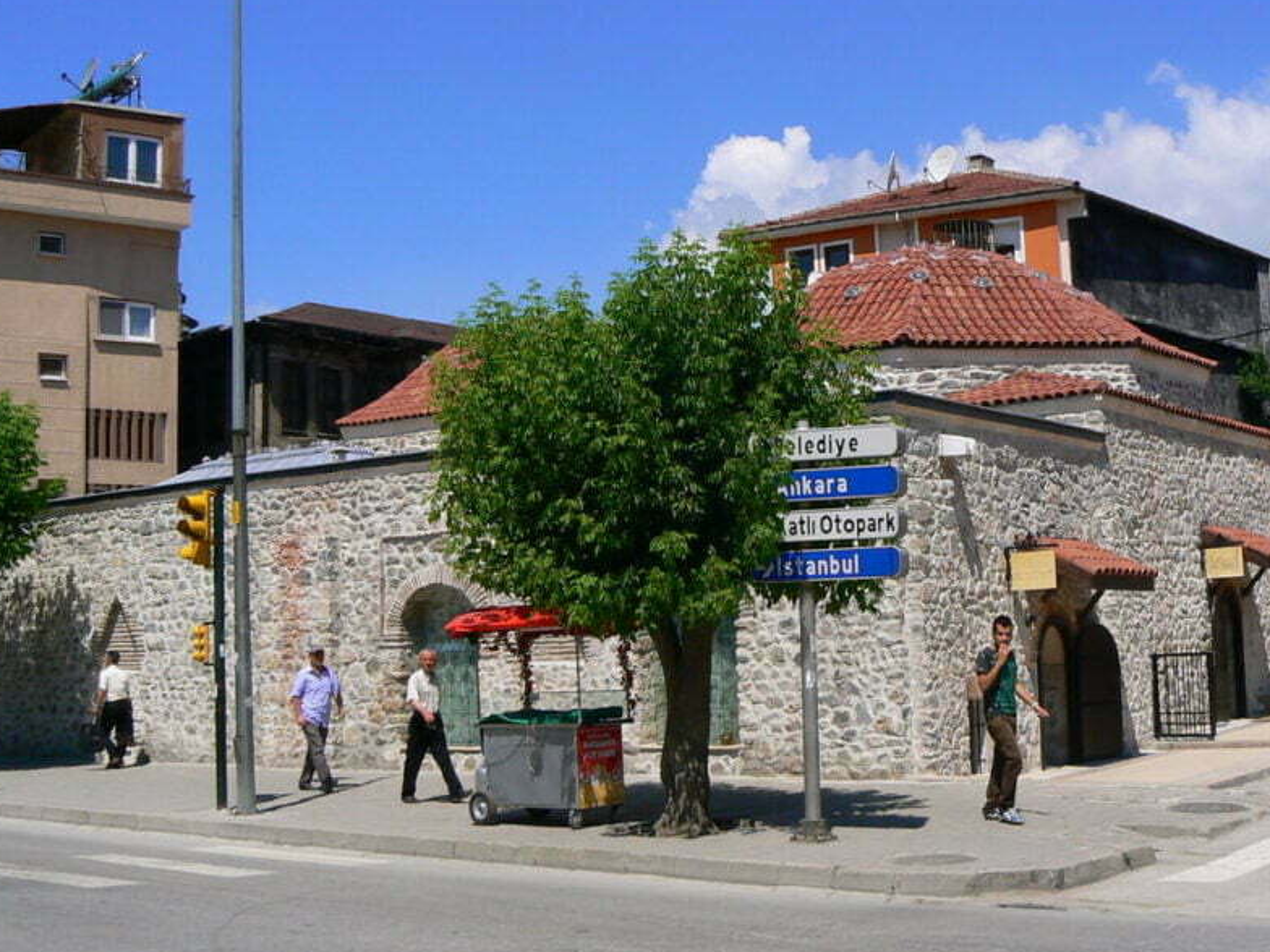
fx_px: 1724
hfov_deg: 40.4
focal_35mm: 47
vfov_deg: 30.9
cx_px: 650
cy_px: 445
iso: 100
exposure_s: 1/1000
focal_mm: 6
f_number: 6.3
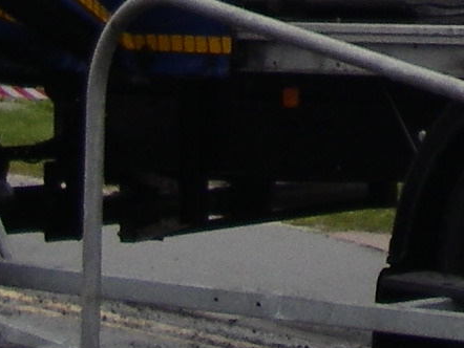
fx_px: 3246
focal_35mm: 242
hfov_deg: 8.0
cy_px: -570
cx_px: 766
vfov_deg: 5.8
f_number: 3.3
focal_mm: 6.3
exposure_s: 1/160
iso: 80
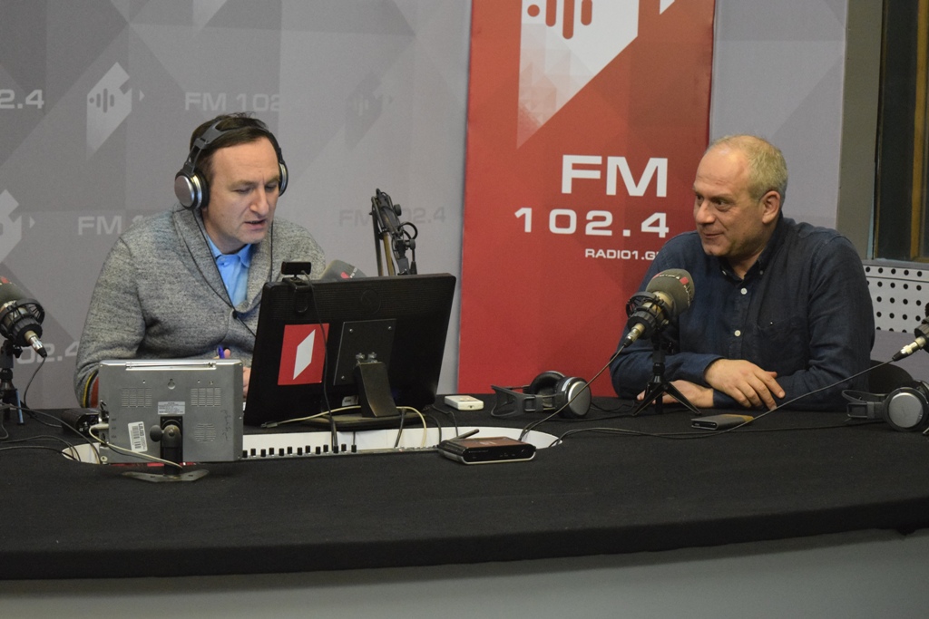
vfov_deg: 16.6
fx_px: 2129
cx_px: 464
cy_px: 310
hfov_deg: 24.6
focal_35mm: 82
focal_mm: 55
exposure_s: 1/60
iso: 5000
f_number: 5.6
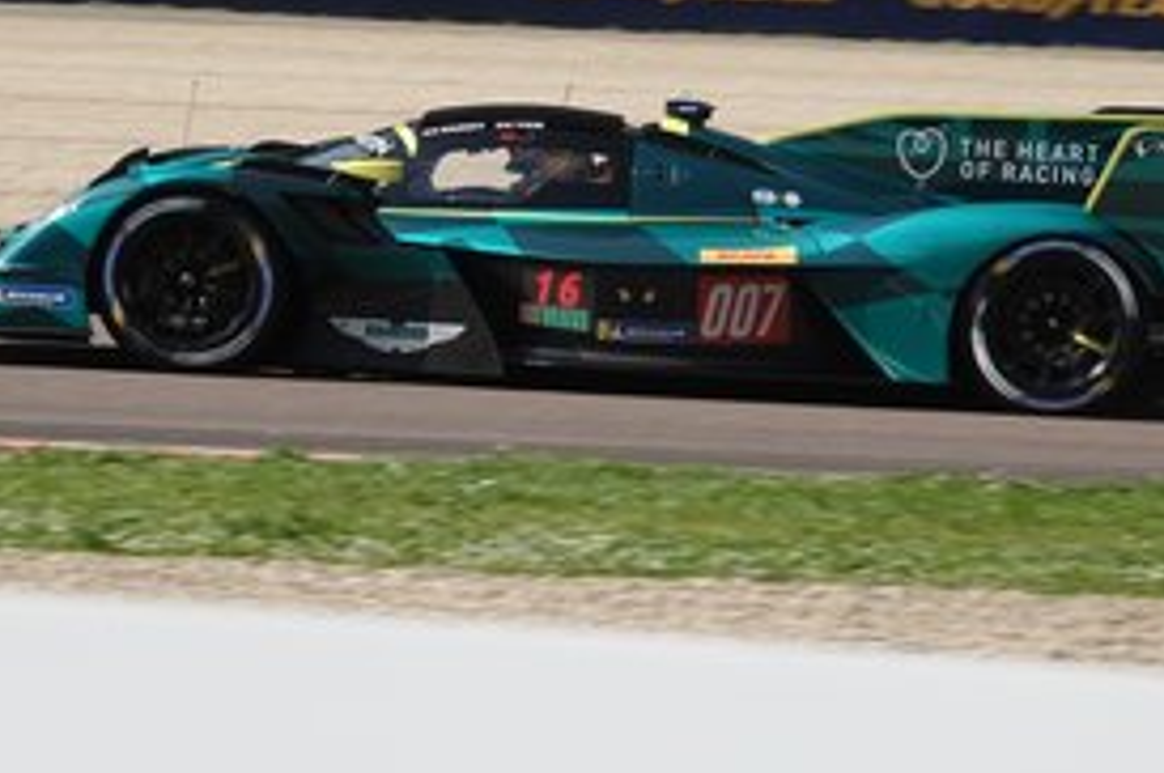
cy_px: 285
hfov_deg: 8.4
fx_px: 7912
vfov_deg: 5.6
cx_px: 467
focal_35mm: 245
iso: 125
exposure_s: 1/800
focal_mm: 54.57
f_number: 4.5
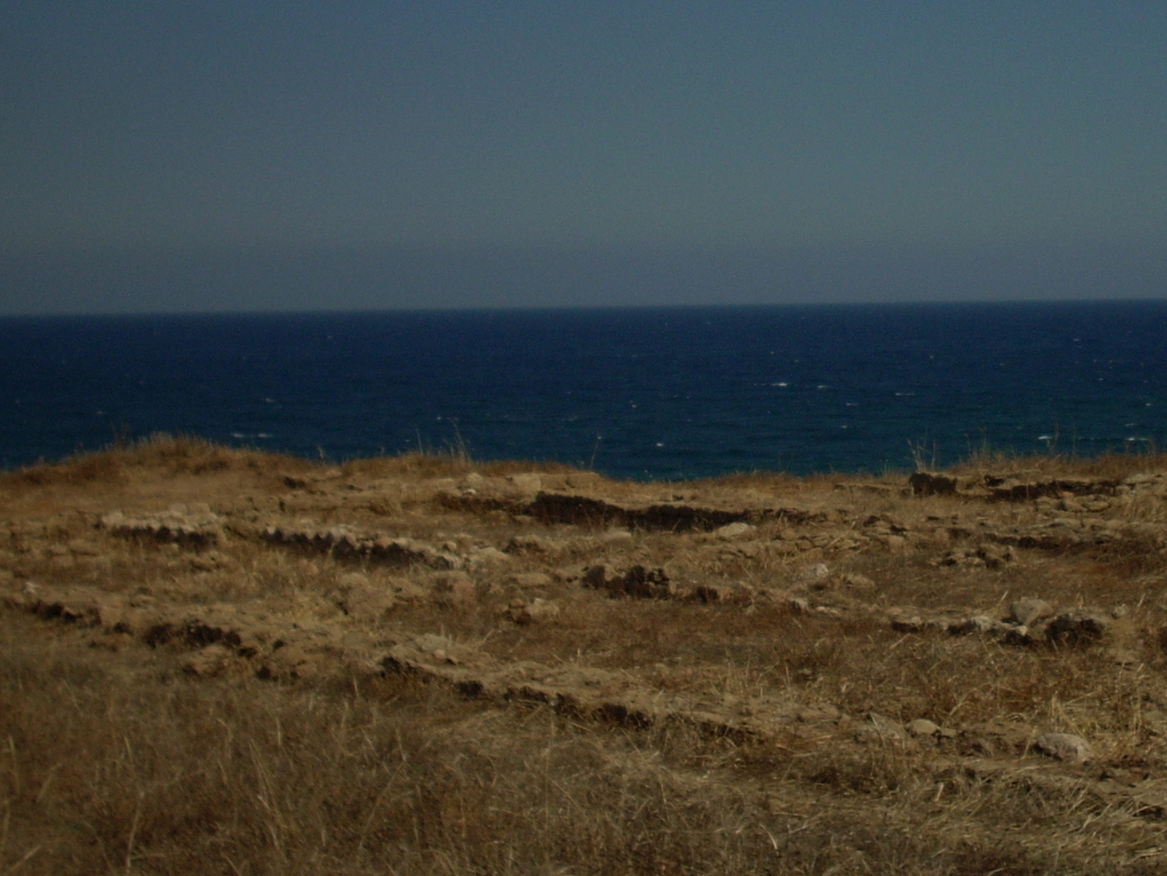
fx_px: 2192
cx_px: 804
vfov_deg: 22.5
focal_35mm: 65
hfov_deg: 29.6
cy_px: 295
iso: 64
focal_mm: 6.2
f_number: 5.6
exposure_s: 1/1139
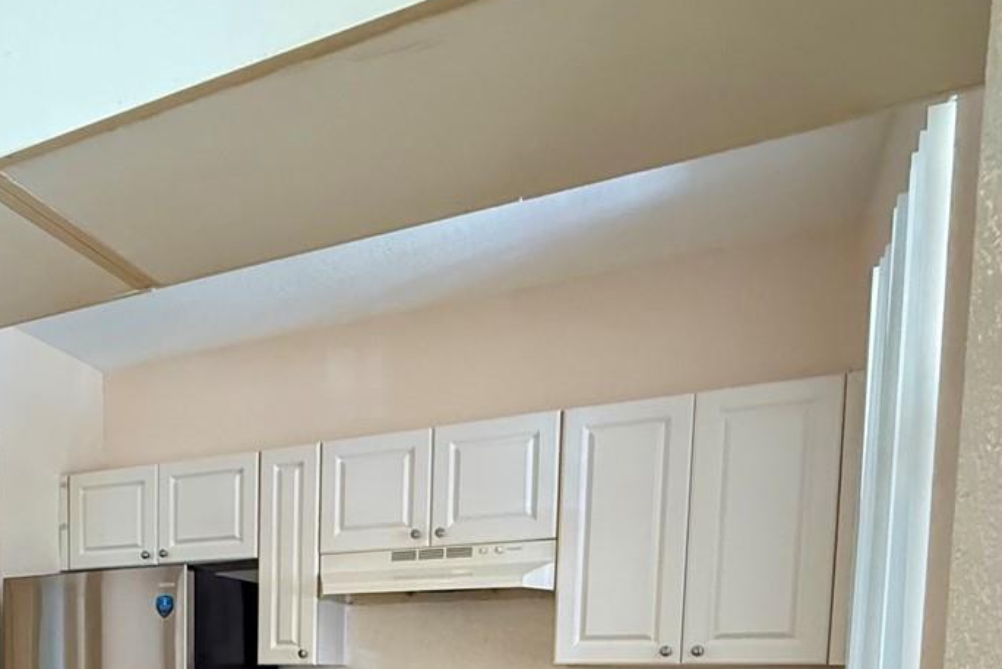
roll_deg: -0.3
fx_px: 946
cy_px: 745
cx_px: 148
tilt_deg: -4.0
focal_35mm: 34
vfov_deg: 33.6
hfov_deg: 50.9
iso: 500
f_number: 2.2
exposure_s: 1/60
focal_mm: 2.22
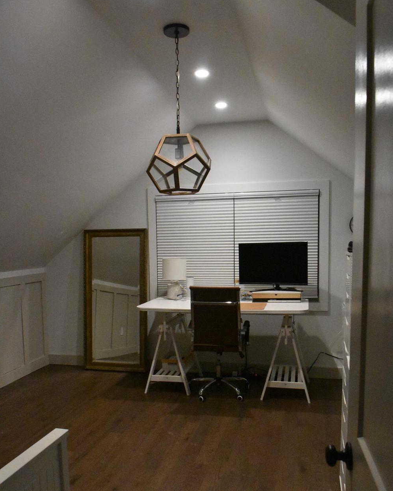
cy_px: 285
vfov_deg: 59.2
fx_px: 430
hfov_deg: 49.1
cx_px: 198
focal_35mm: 30
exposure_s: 1/160
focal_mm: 17
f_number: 6.3
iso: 10000
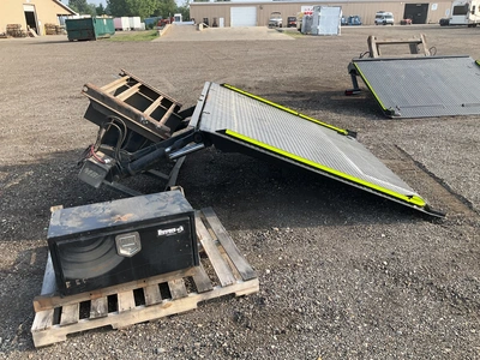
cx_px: 240
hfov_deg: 61.7
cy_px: 180
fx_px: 402
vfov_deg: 48.2
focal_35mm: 29
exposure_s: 1/519
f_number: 1.8
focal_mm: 3
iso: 25
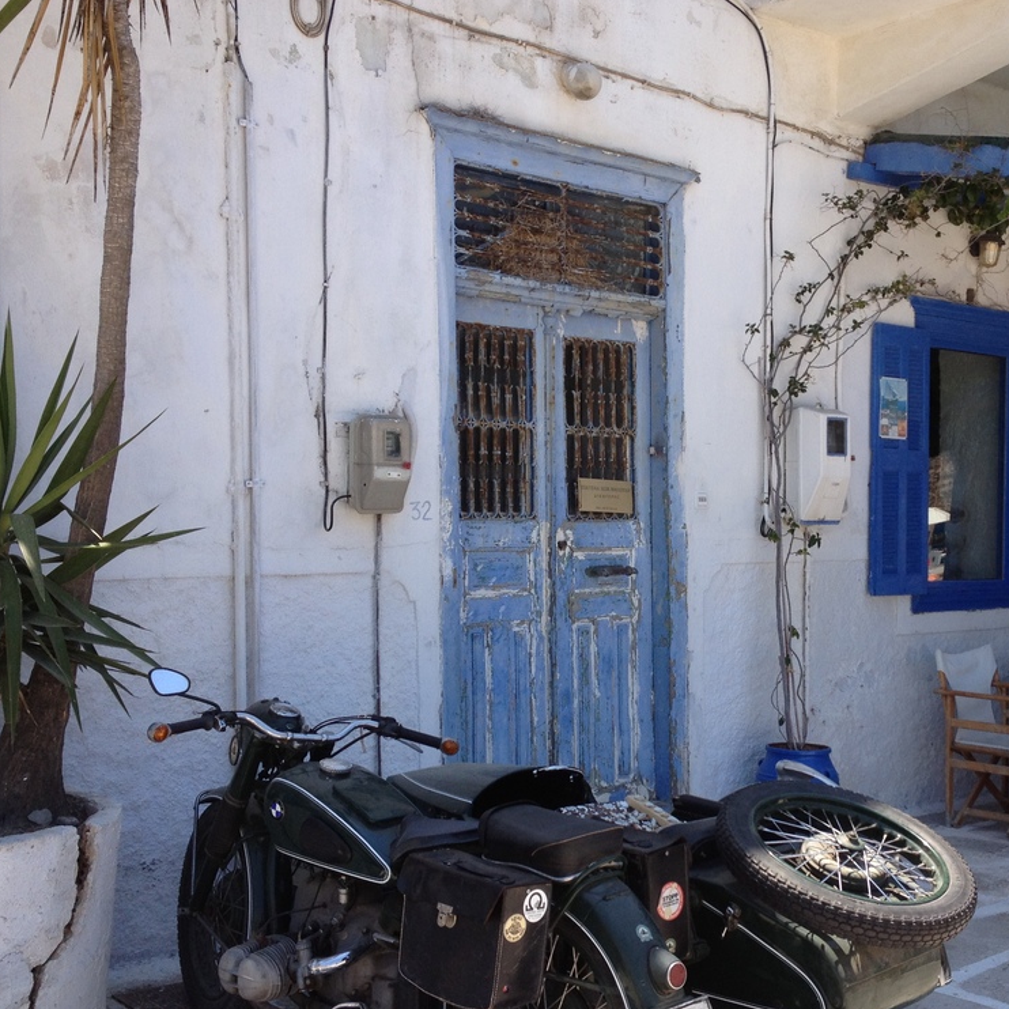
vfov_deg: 34.0
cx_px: 691
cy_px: 585
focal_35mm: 50
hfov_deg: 33.7
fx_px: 1649
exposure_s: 1/778
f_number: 2.4
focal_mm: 4.28
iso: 50
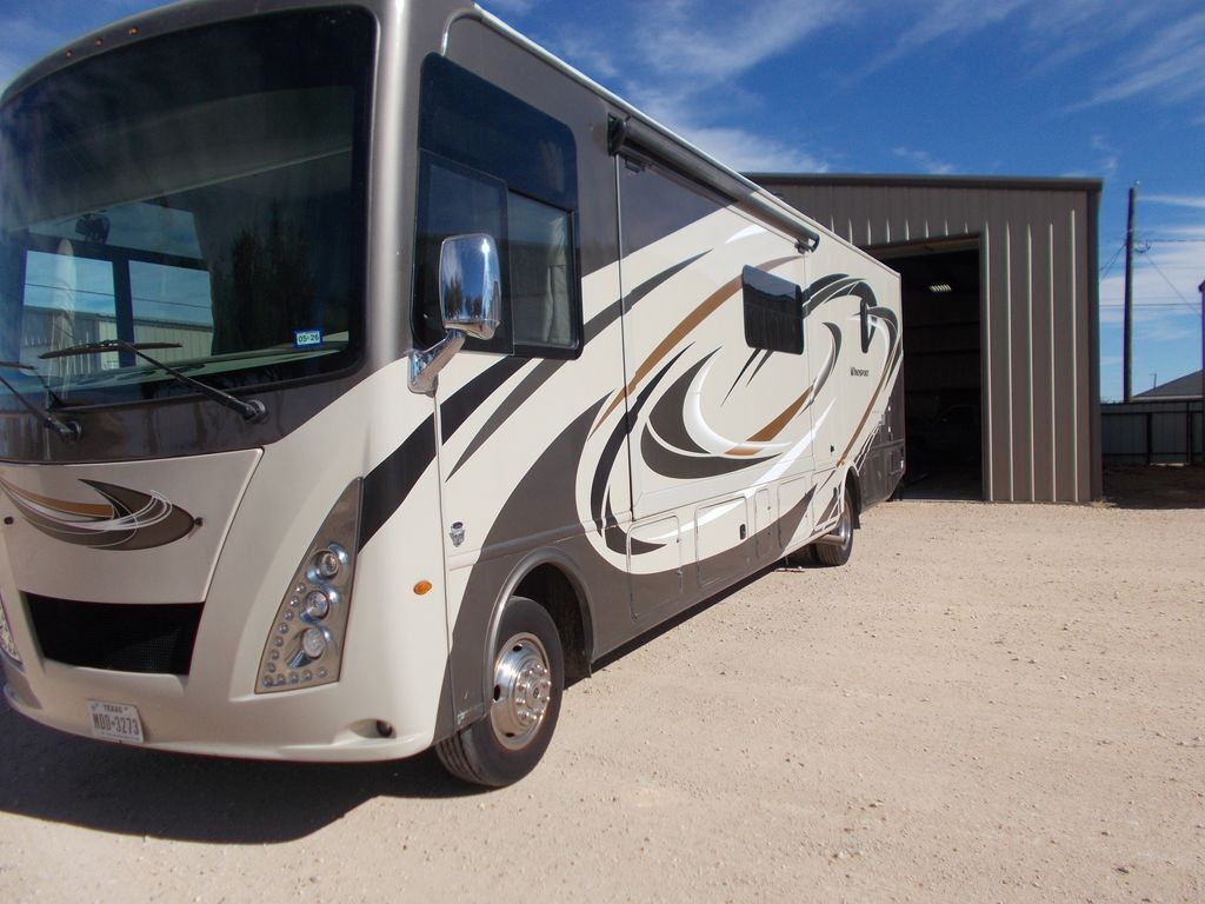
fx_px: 905
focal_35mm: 26
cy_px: 452
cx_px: 602
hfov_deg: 67.3
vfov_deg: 53.1
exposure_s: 1/320
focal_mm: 4.6
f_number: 8
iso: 80
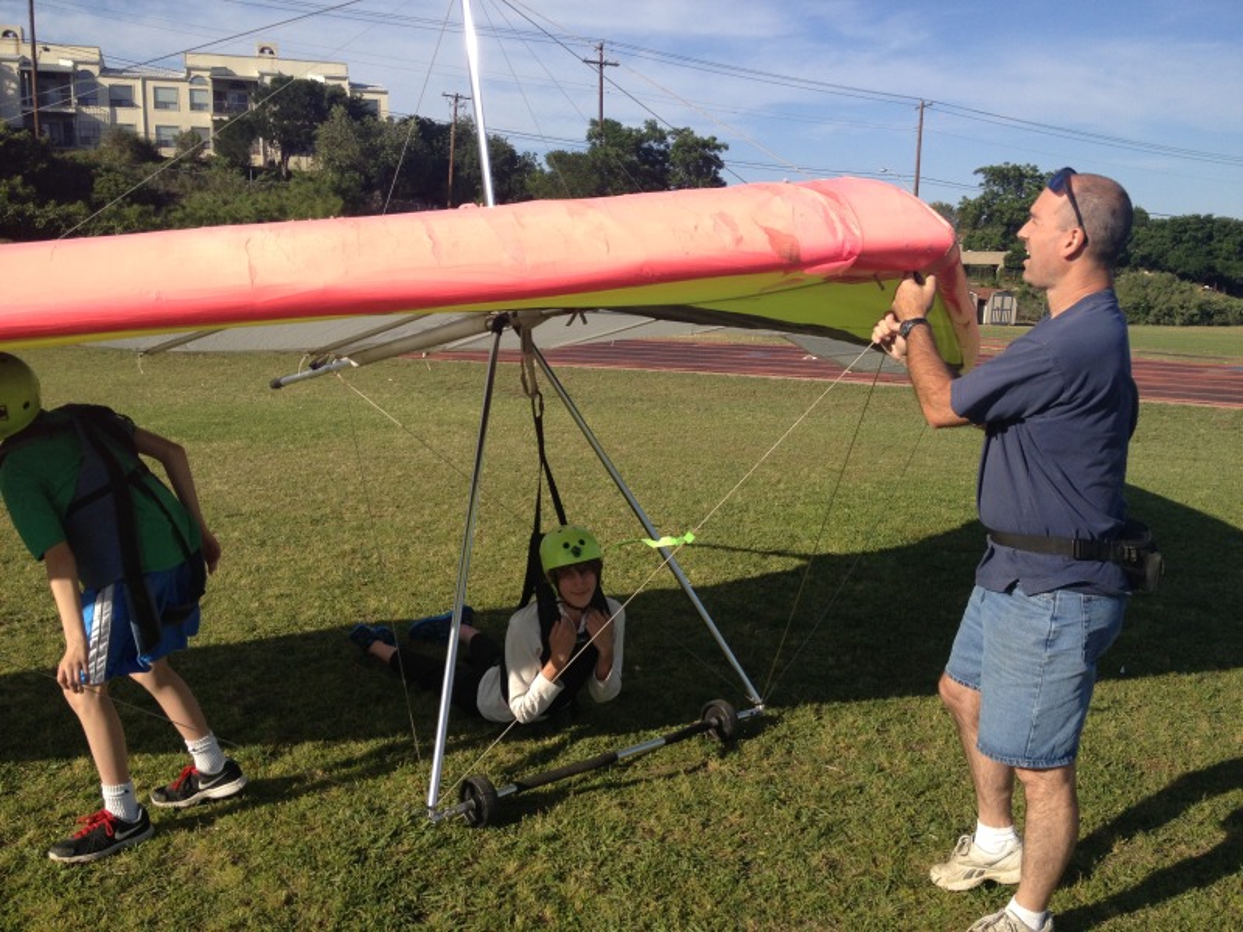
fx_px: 1257
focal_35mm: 35
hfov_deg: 52.6
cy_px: 466
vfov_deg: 40.7
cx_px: 622
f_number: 2.4
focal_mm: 4.28
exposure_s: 1/1453
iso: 50
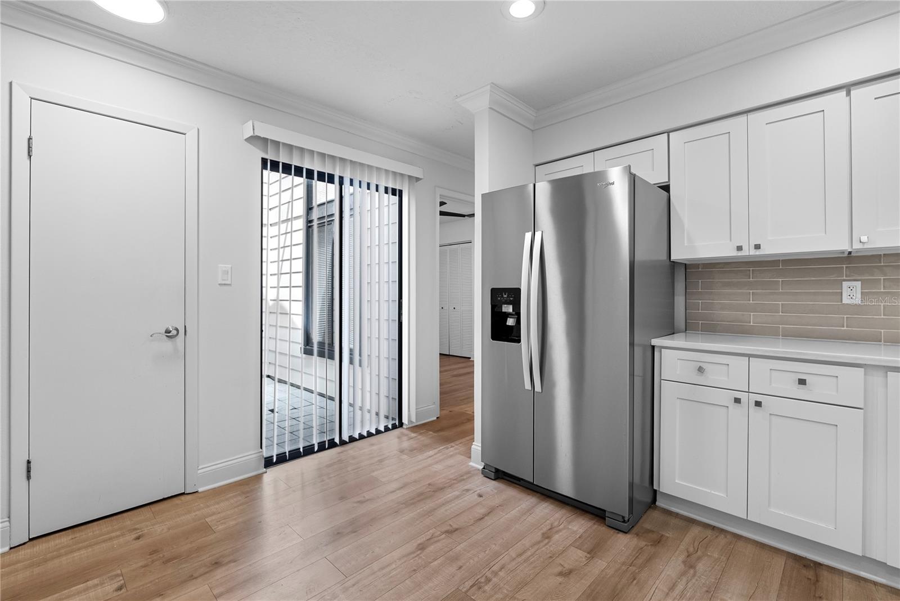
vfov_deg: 73.8
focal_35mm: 16
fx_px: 400
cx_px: 450
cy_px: 300
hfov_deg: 96.7
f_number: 7.1
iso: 1600
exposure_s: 1/40
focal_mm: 16
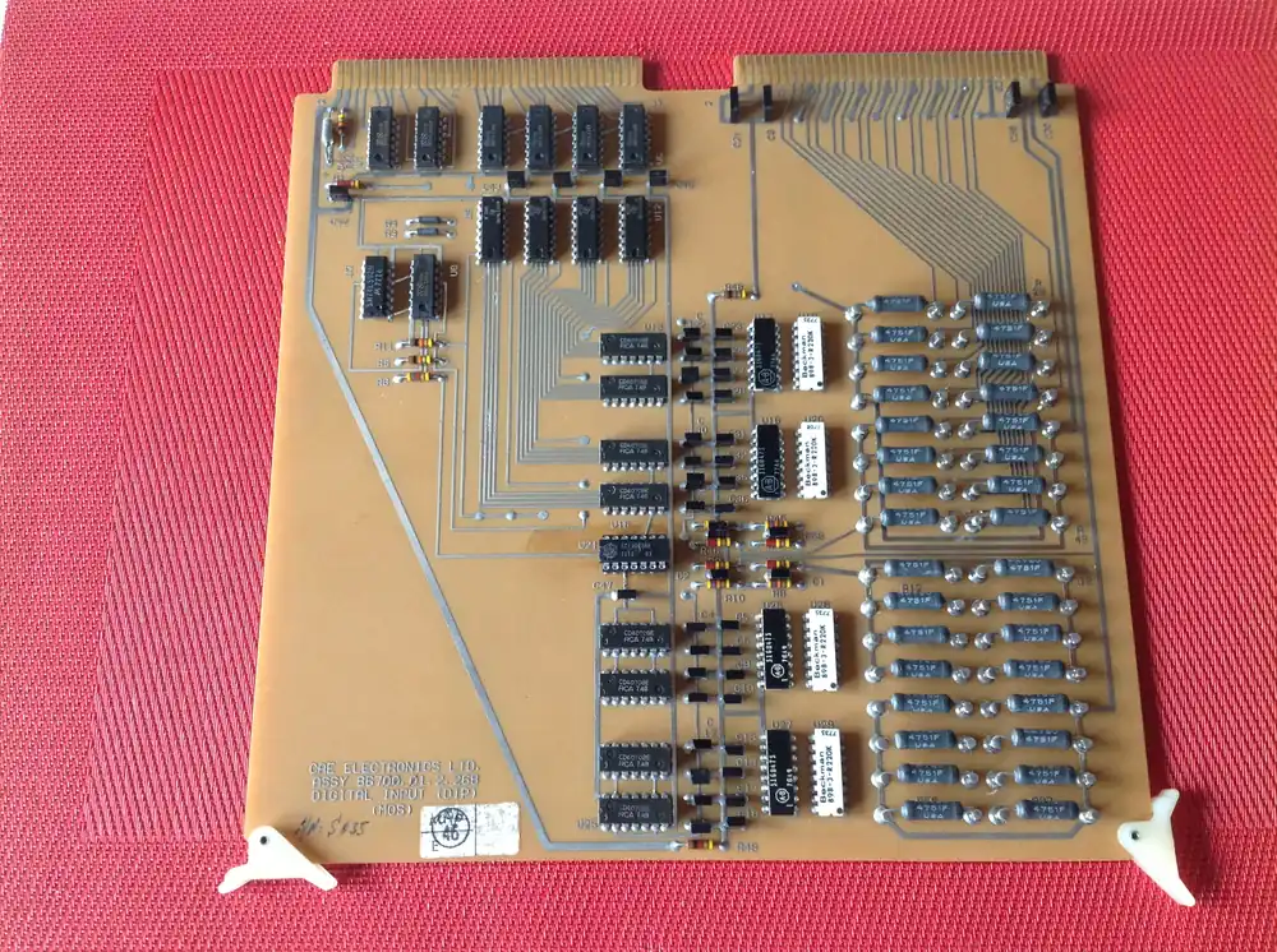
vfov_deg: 40.6
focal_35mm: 35
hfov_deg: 52.7
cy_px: 476
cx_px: 638
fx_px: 1289
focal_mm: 4.28
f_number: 2.4
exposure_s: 1/15
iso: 160
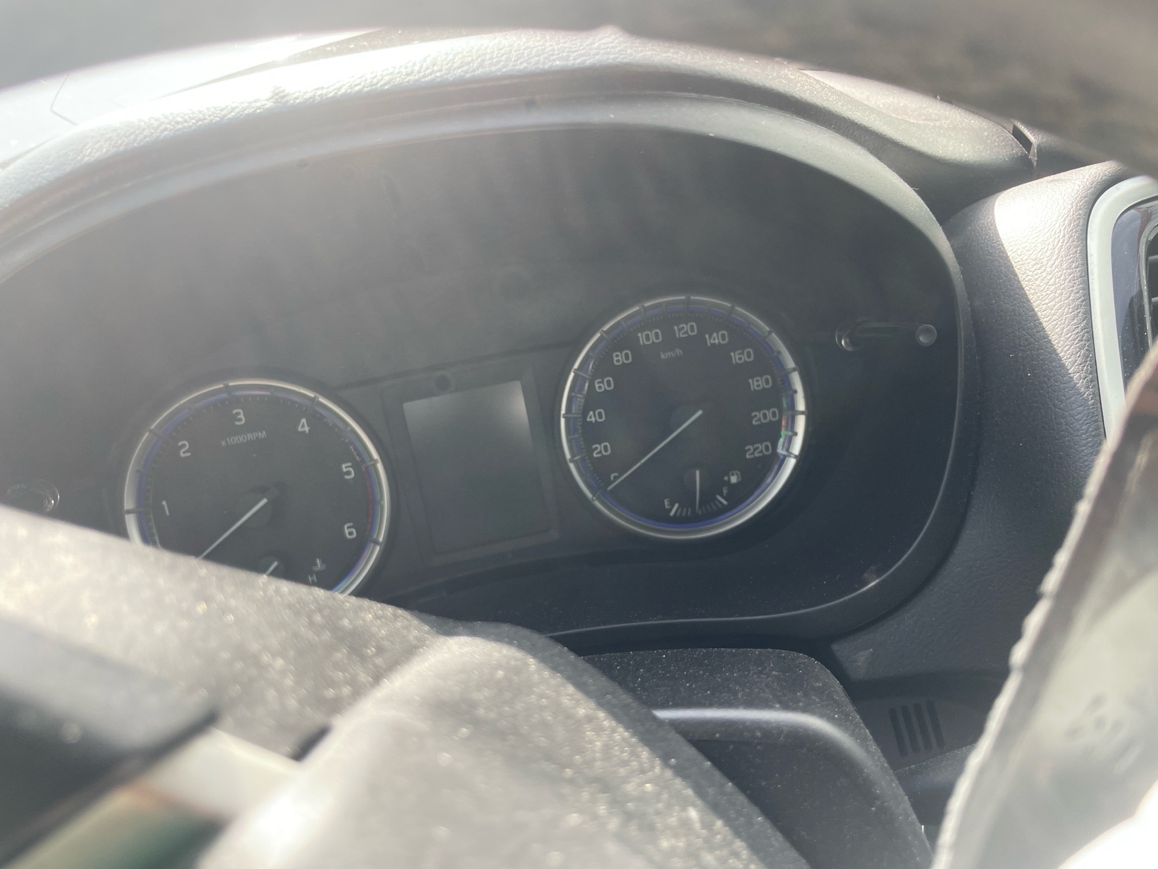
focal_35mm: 26
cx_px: 579
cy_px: 434
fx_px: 870
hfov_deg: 67.3
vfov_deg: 53.1
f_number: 1.6
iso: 32
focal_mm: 4.2
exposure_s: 1/198
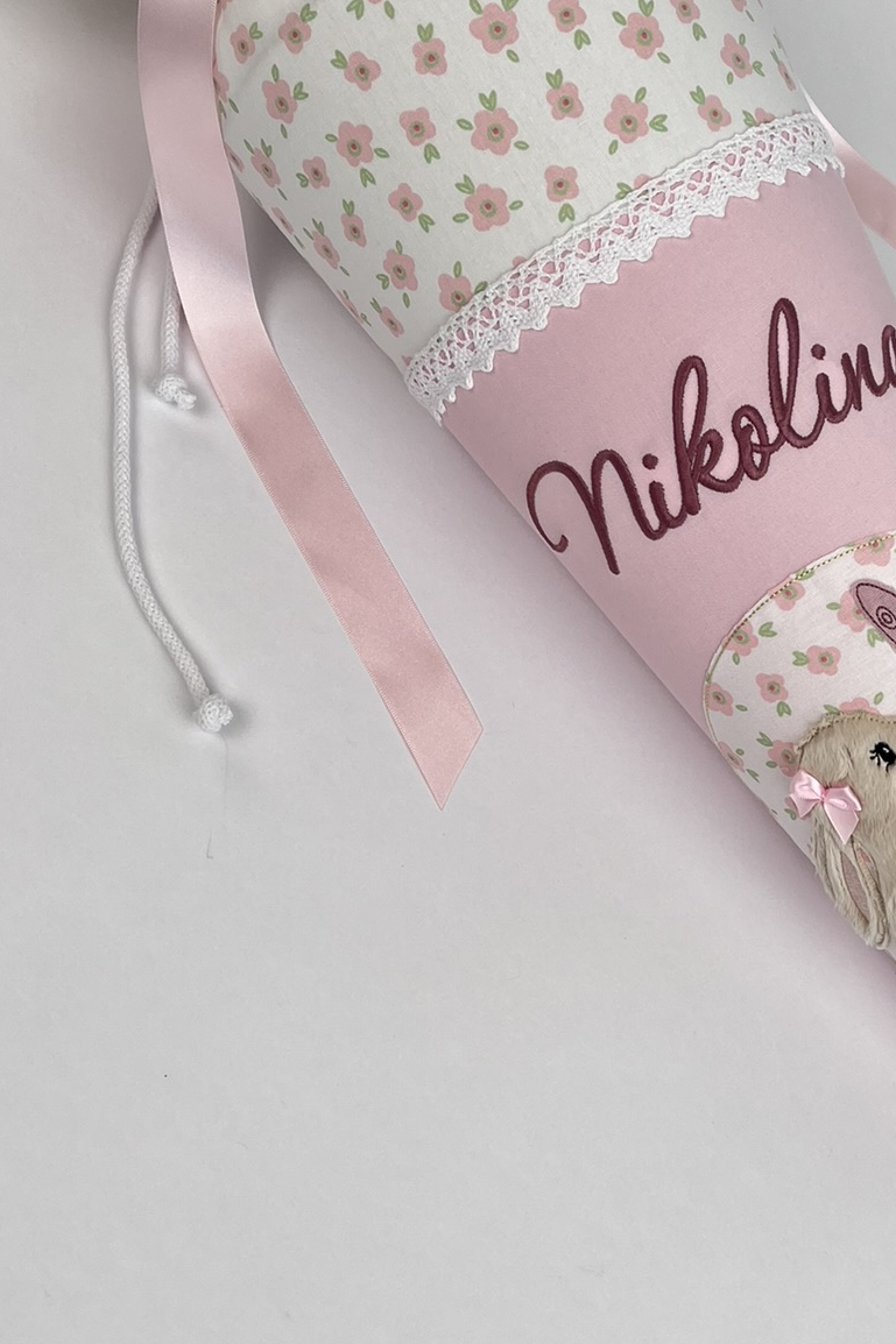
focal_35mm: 48
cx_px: 705
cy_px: 609
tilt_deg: -62.2
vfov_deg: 41.1
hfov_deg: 27.6
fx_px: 1792
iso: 40
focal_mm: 5.1
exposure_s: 1/224
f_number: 1.6
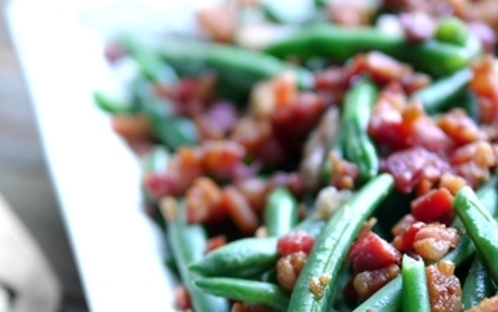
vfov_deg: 13.8
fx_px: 1277
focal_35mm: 94
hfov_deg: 22.1
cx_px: 257
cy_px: 271
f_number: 1.6
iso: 100
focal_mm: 25
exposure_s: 1/125
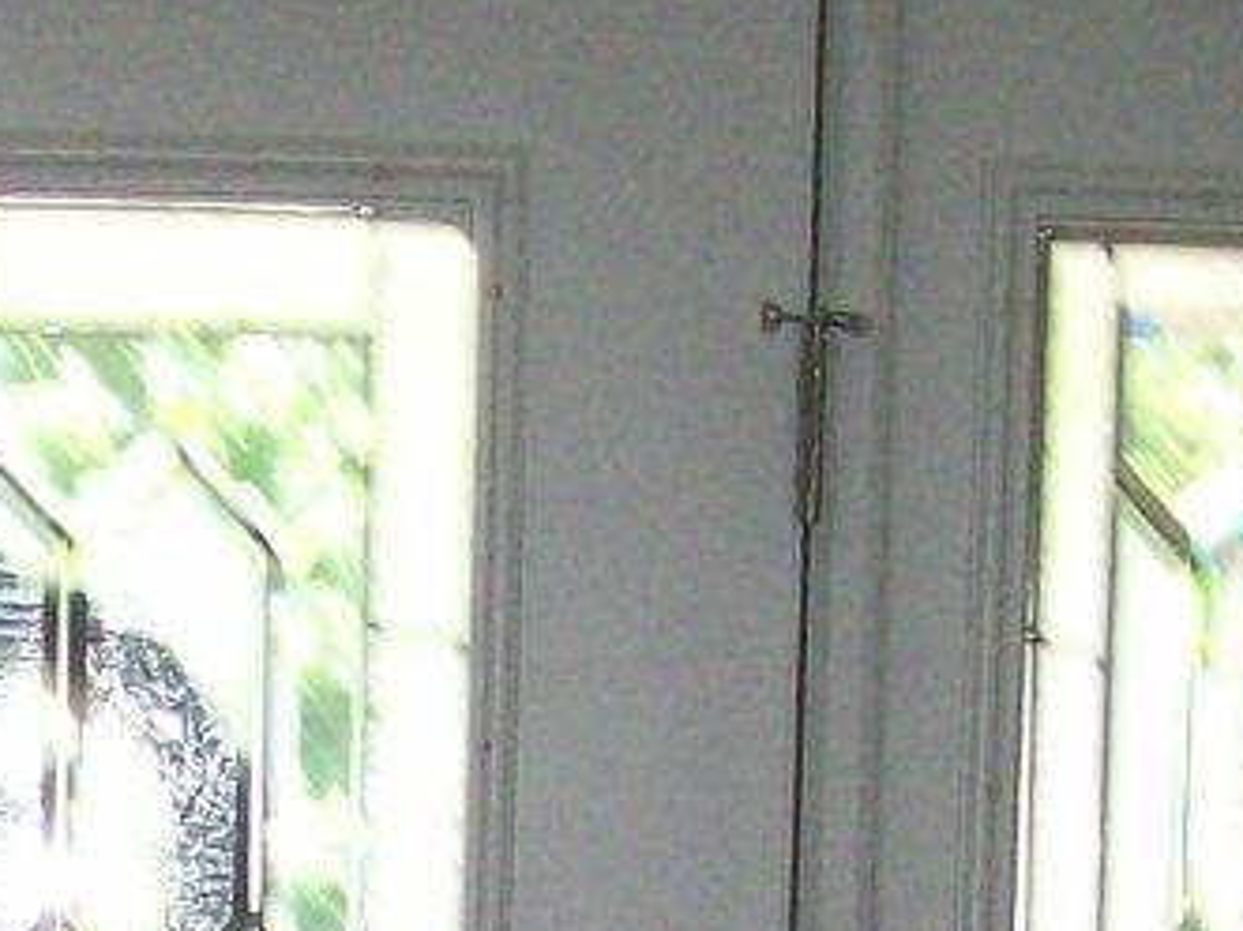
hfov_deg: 11.2
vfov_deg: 8.2
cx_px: -83
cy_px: 1791
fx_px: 6246
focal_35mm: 174
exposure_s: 1/64
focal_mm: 6
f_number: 2.7
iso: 140
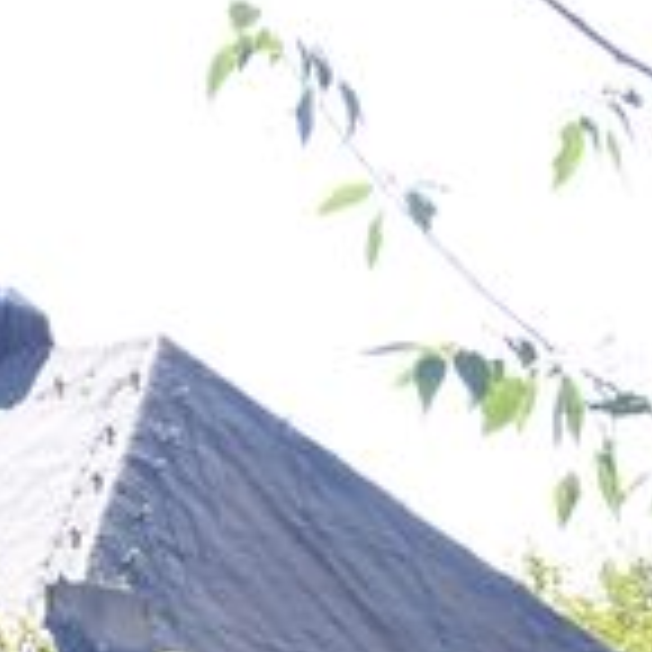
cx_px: 1349
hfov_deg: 5.2
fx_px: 7075
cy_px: 2230
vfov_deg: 4.9
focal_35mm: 332
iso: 100
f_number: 6.3
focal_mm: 35
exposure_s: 1/125
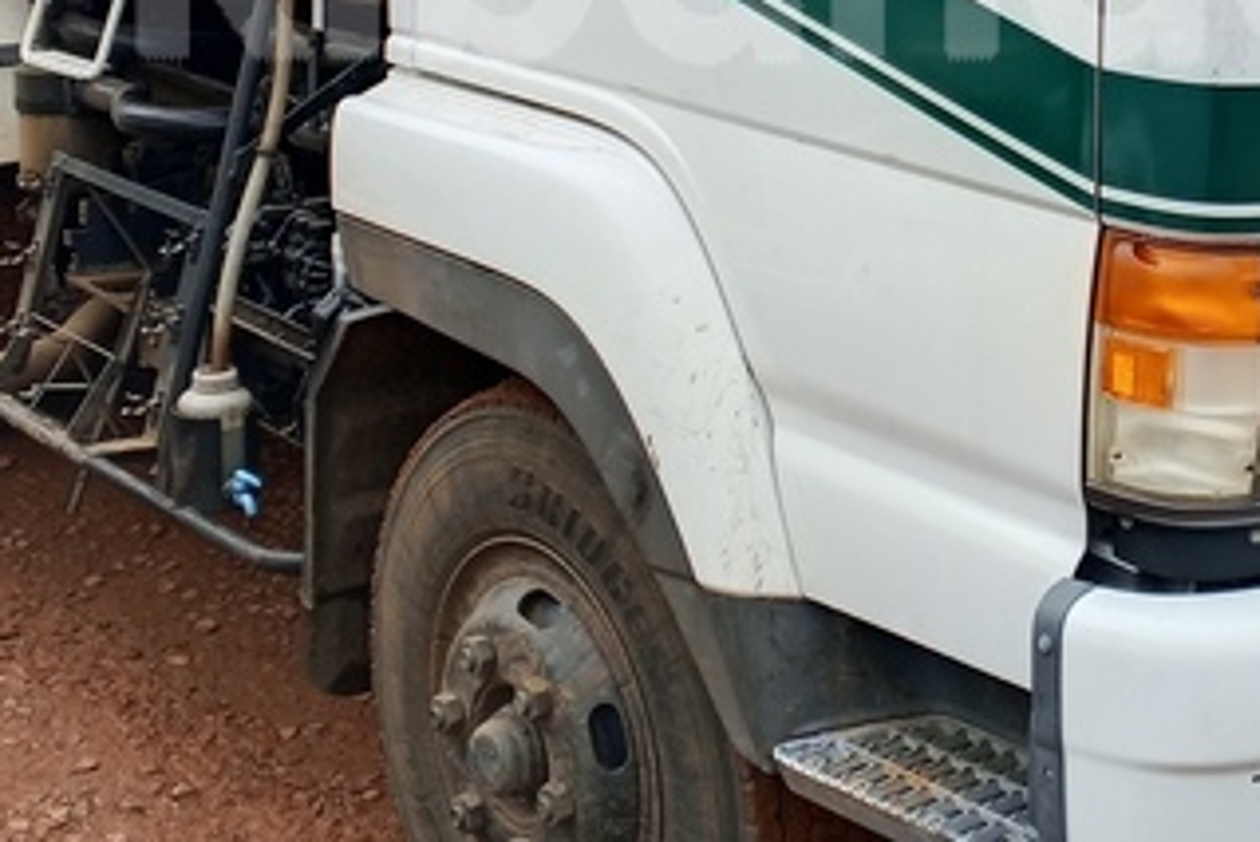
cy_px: -43
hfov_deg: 33.0
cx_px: 873
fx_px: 2101
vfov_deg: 21.7
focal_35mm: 60
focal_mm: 4.09
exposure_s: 1/168
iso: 104
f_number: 1.6
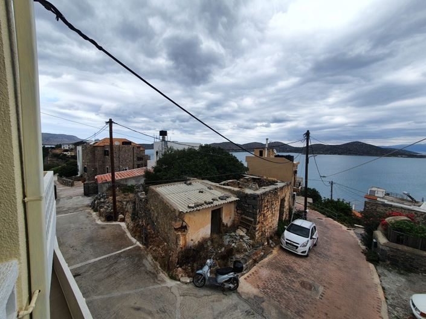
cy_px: 160
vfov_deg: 89.9
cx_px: 213
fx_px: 160
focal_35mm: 13
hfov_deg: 106.2
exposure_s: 1/552
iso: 50
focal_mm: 1.8
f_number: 2.2
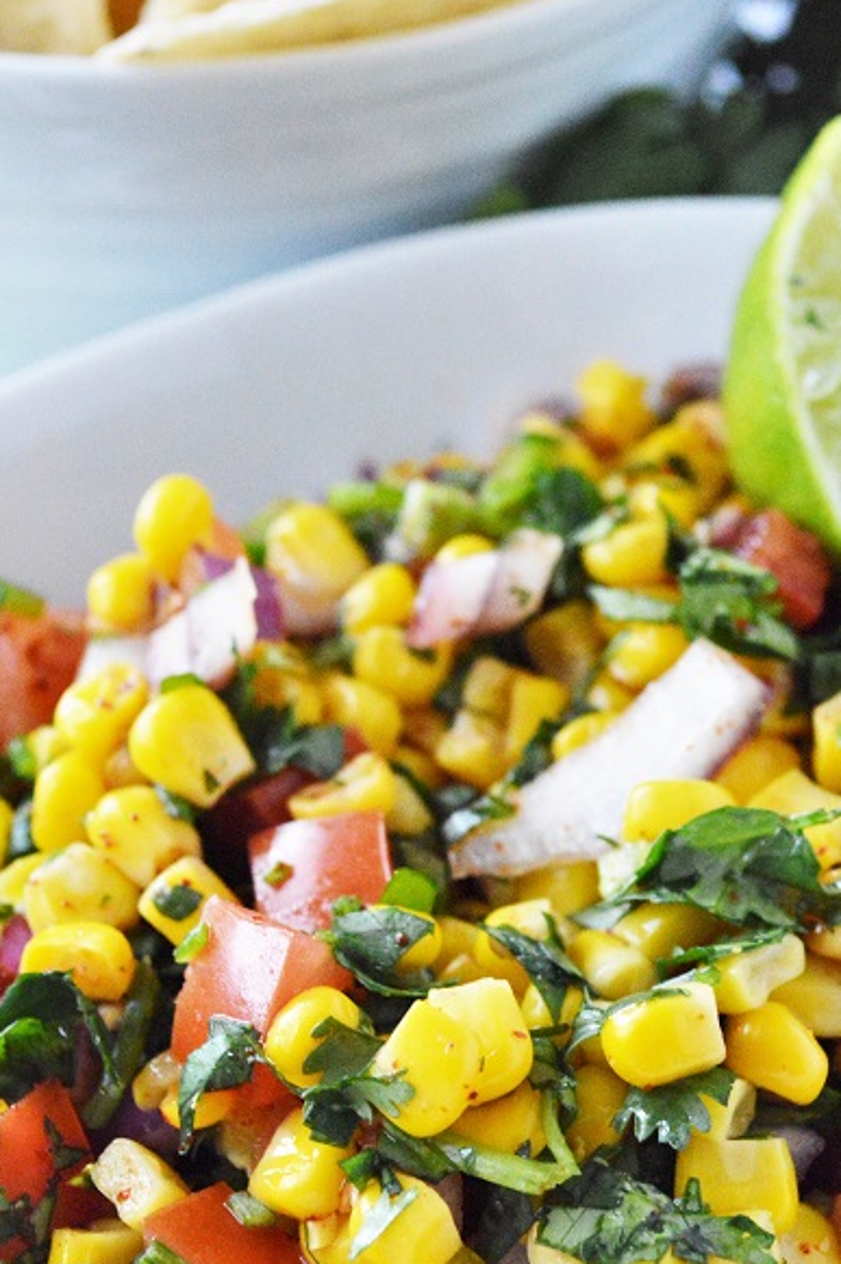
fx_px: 2773
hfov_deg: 17.2
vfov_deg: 25.7
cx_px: 465
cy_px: 688
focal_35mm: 79
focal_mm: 34
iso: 3200
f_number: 5
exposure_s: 1/50
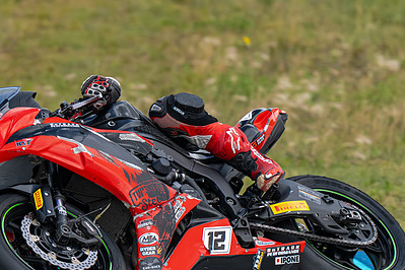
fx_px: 9427
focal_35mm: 838
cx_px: 244
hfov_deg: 2.5
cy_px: 191
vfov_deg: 1.6
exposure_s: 1/1250
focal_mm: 430
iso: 400
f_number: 6.3
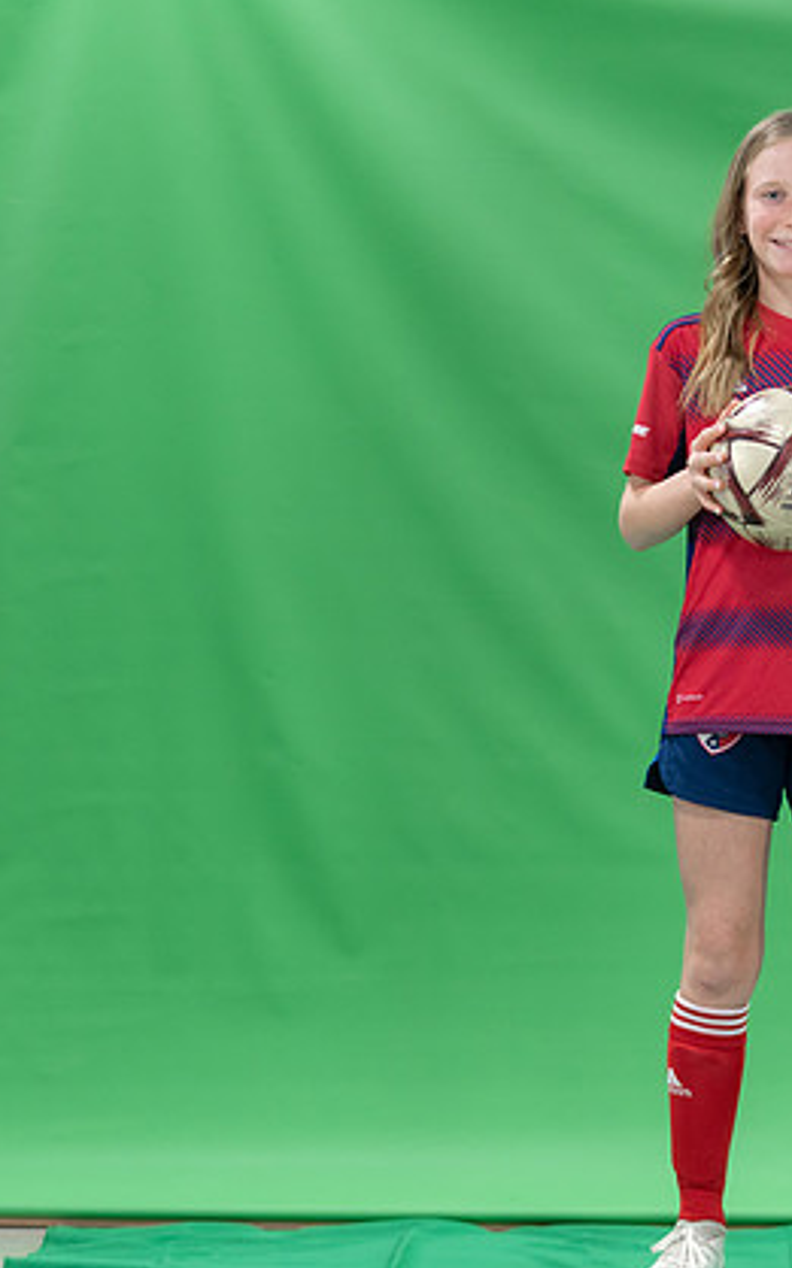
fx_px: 4354
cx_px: 771
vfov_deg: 16.6
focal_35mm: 126
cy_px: 689
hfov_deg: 10.3
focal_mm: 71
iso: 1000
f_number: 2.8
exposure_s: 1/250
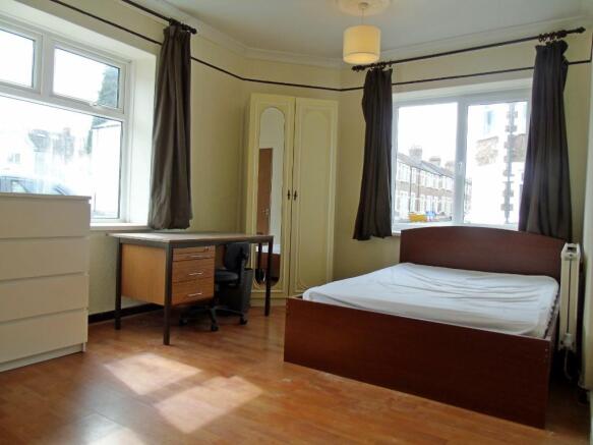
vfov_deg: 54.9
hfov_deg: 69.4
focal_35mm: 25
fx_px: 428
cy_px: 222
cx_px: 296
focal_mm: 4.4
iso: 80
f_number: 3.4
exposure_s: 1/100
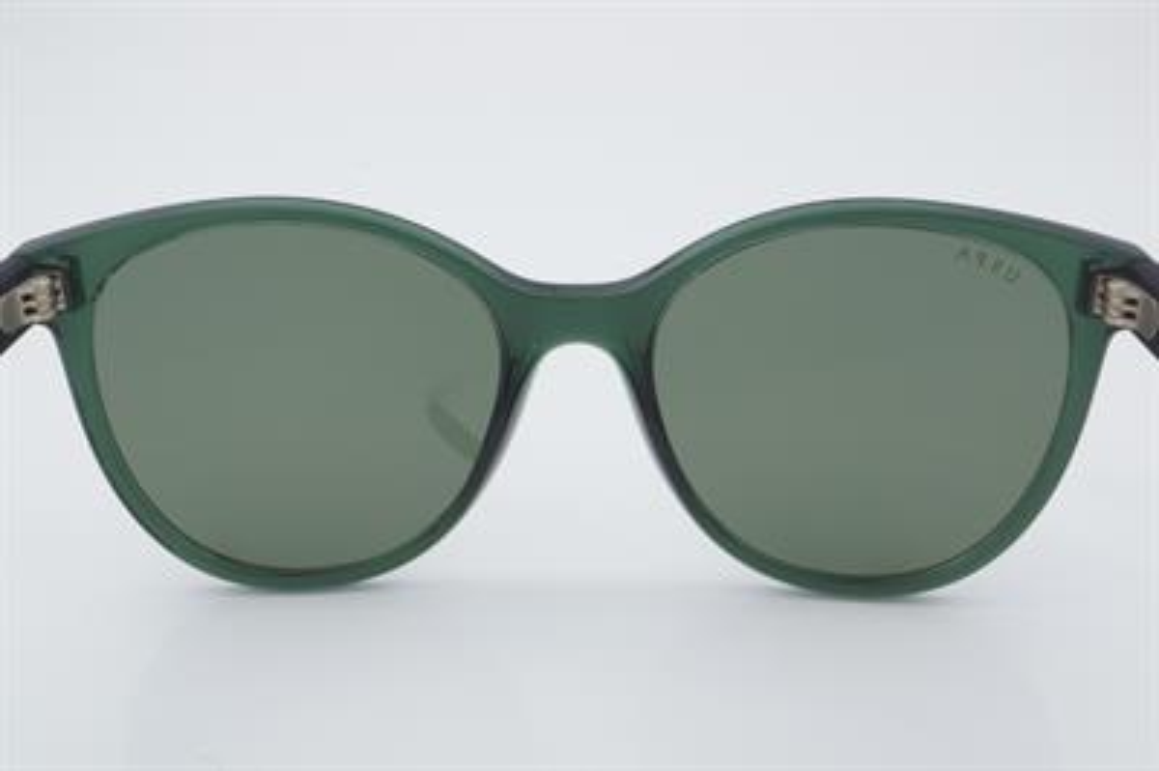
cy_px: 386
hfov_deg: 37.9
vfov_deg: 25.7
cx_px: 580
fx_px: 1689
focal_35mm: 52
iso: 100
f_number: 32
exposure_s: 1/3
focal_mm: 35
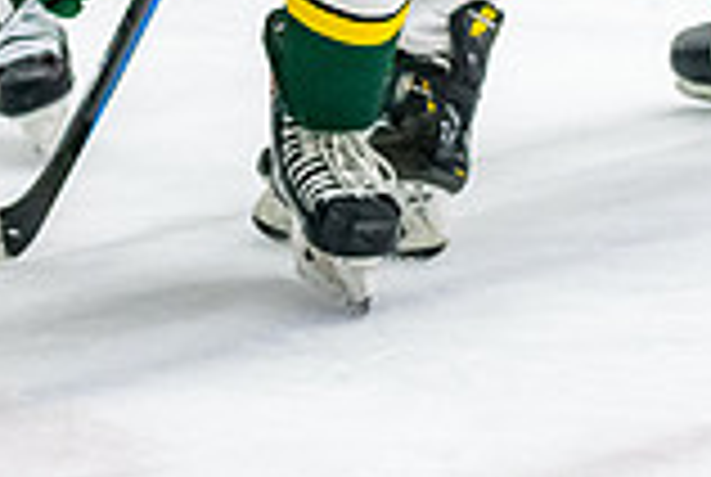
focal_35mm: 375
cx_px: -28
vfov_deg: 3.7
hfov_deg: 5.5
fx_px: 7420
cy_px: -360
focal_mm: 70
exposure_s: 1/800
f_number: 2.8
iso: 4000
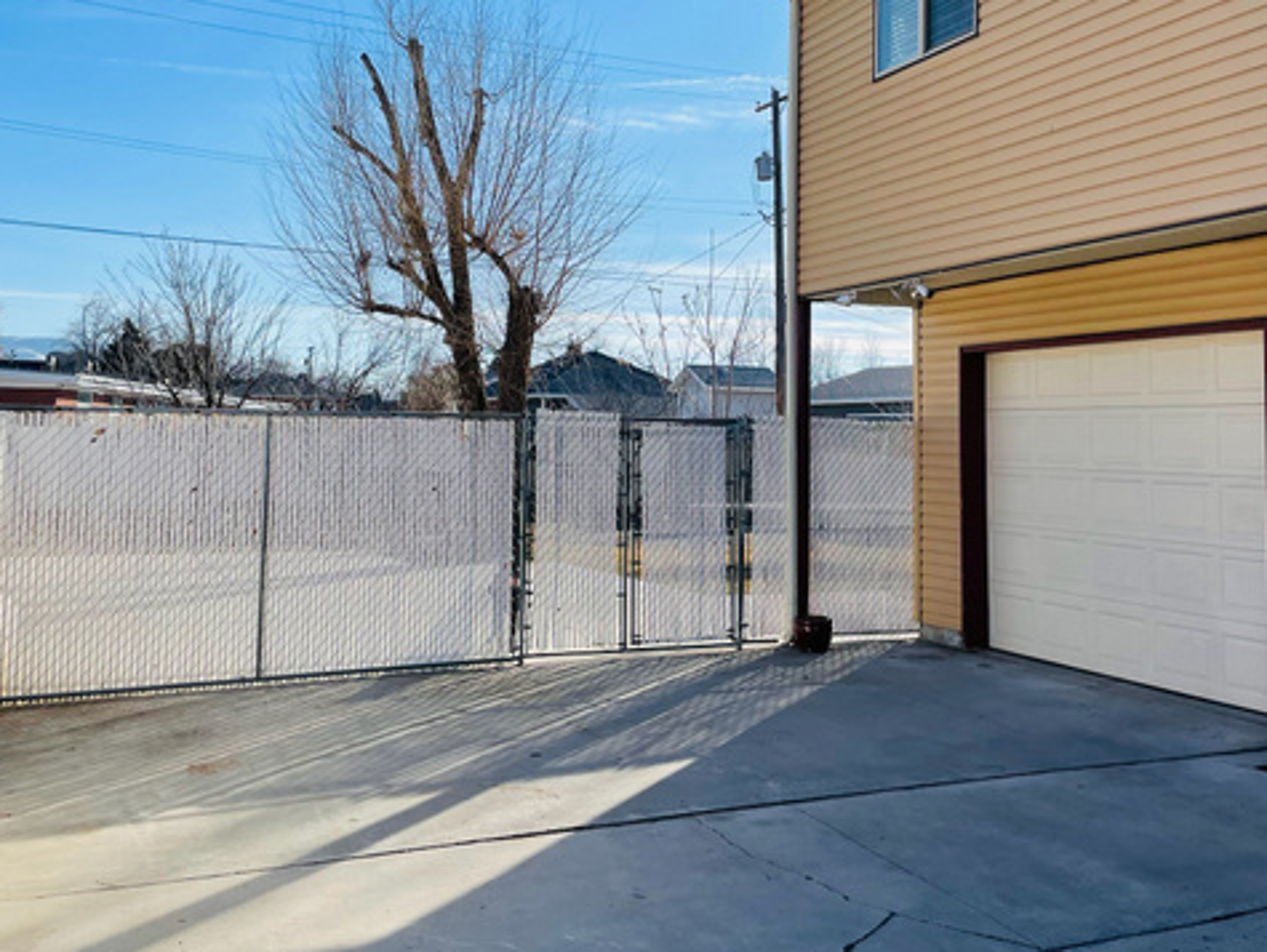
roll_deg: -0.7
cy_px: 352
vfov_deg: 40.4
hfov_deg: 52.4
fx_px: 1282
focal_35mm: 35
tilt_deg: +4.6
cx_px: 715
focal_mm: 4.2
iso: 32
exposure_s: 1/3731
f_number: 1.6
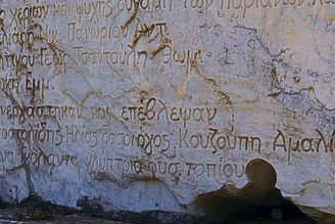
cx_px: 182
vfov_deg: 14.0
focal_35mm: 96
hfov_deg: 21.2
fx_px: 894
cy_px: -1
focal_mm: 45
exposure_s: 1/800
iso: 200
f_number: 9
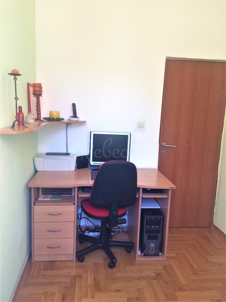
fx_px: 252
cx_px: 113
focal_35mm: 29
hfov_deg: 48.2
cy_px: 151
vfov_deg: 61.7
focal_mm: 4.15
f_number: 2.2
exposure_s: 1/33
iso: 80
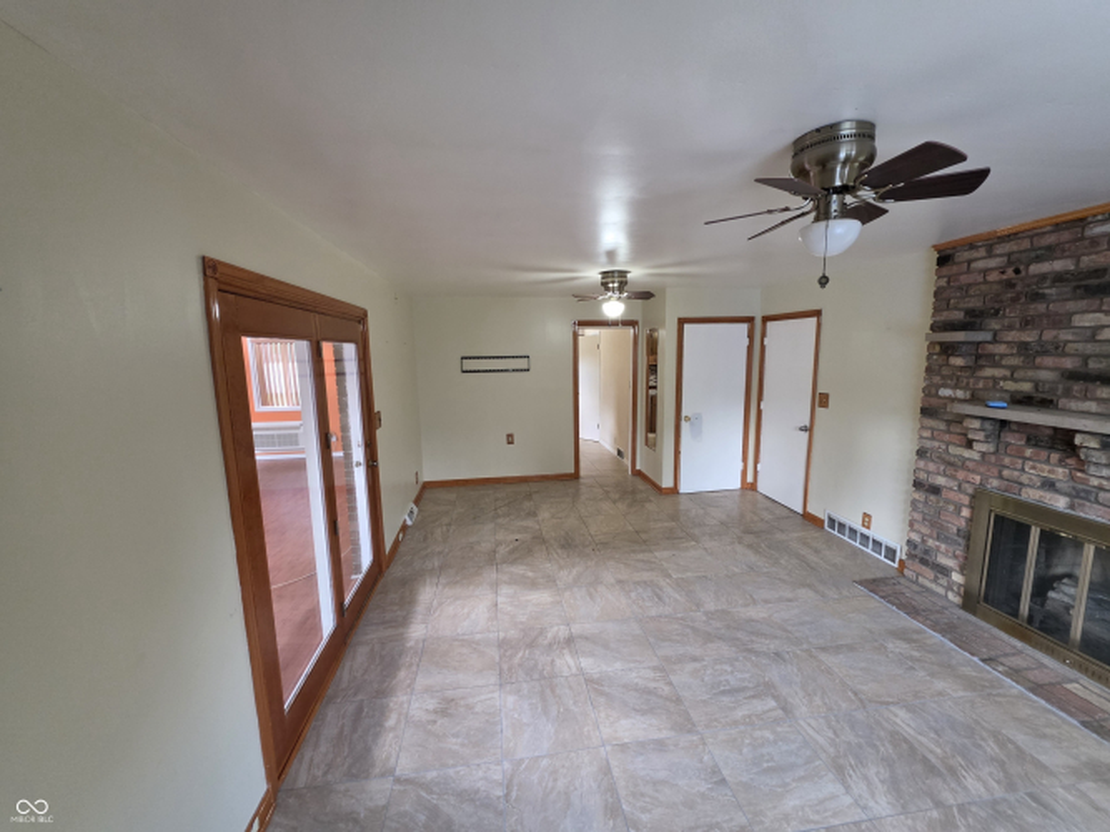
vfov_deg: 89.9
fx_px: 417
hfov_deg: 106.2
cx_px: 555
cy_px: 416
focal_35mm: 13
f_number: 1.9
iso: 320
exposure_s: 1/60
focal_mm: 2.2
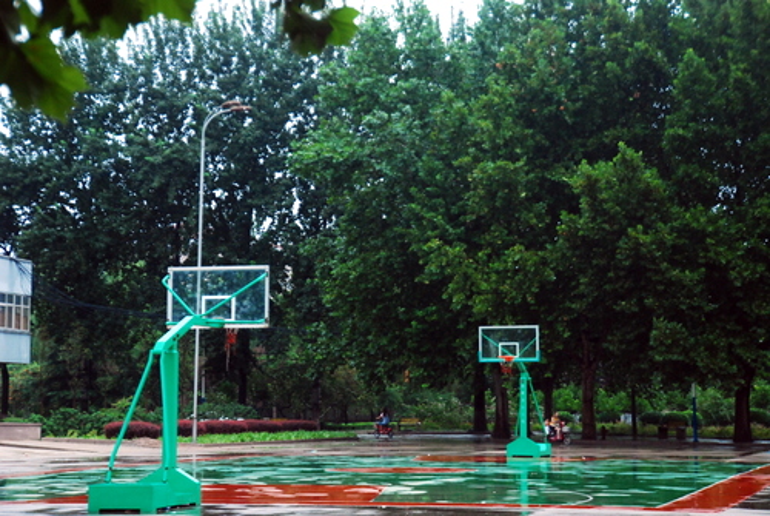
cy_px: 258
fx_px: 1928
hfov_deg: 22.6
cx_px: 385
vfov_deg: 15.2
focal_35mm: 90
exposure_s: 1/250
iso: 800
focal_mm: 60
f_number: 5.3
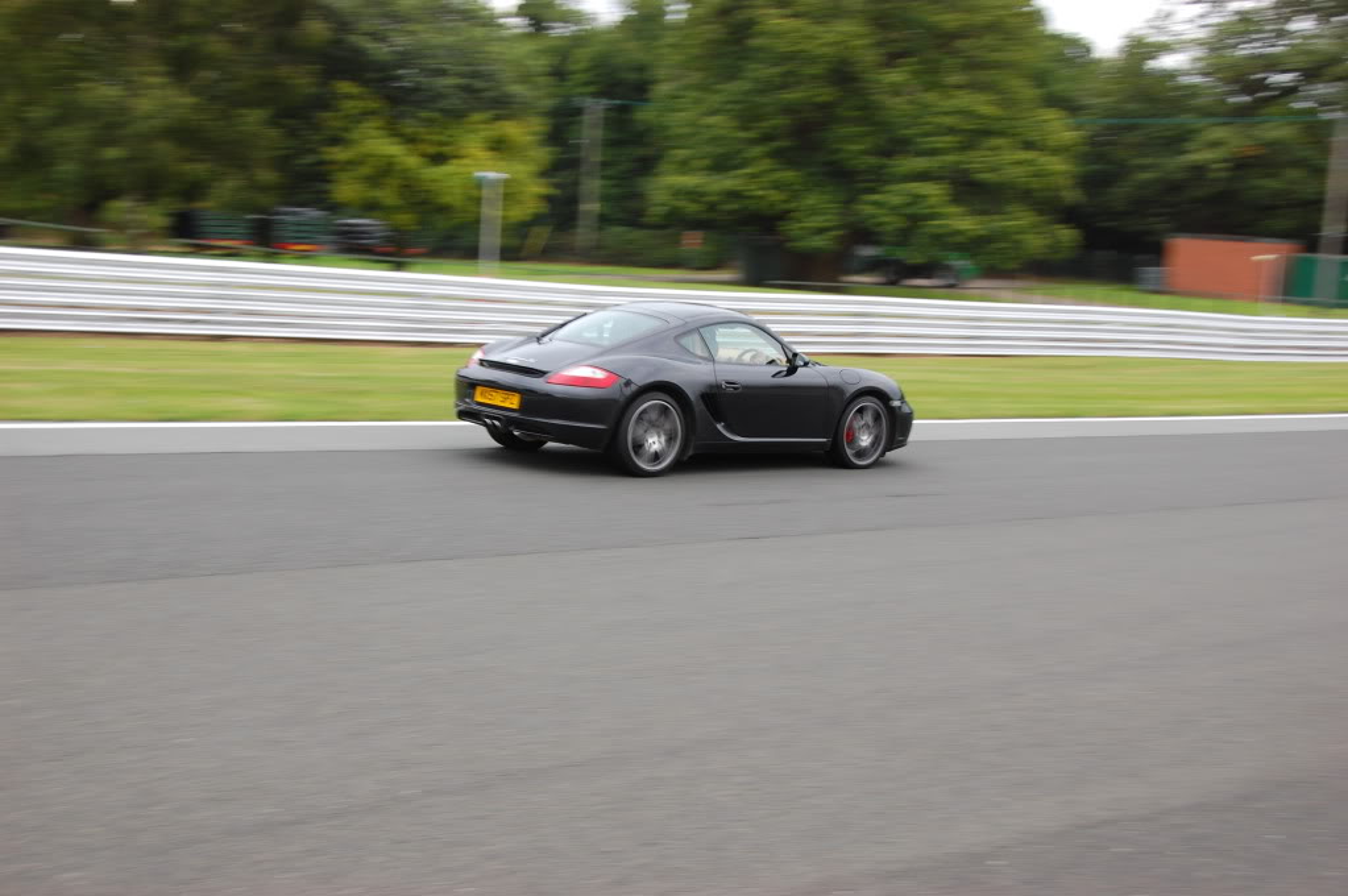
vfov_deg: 28.0
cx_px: 674
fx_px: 1796
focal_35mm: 48
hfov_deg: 41.1
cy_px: 448
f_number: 5.6
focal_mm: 32
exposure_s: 1/160
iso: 200
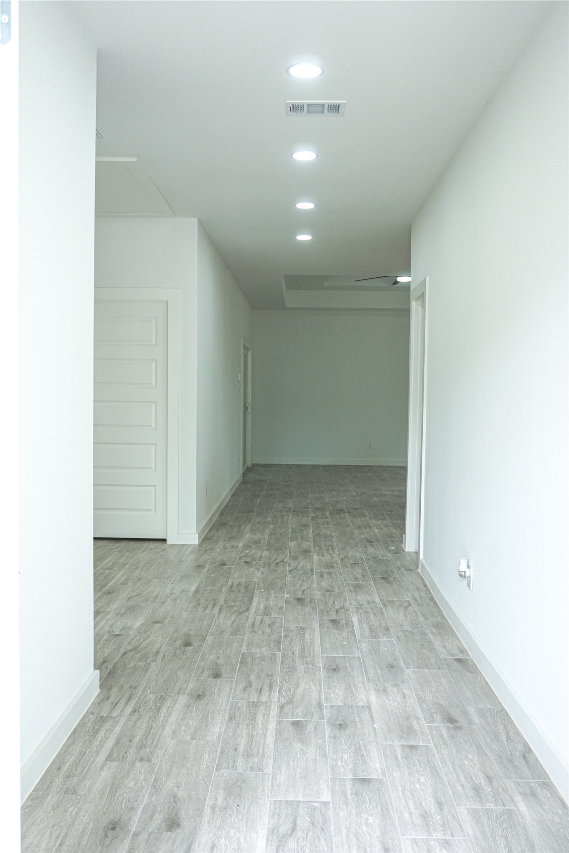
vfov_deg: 57.2
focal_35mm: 33
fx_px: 782
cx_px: 284
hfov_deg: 40.0
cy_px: 426
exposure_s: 1/160
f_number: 4
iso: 250
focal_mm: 22
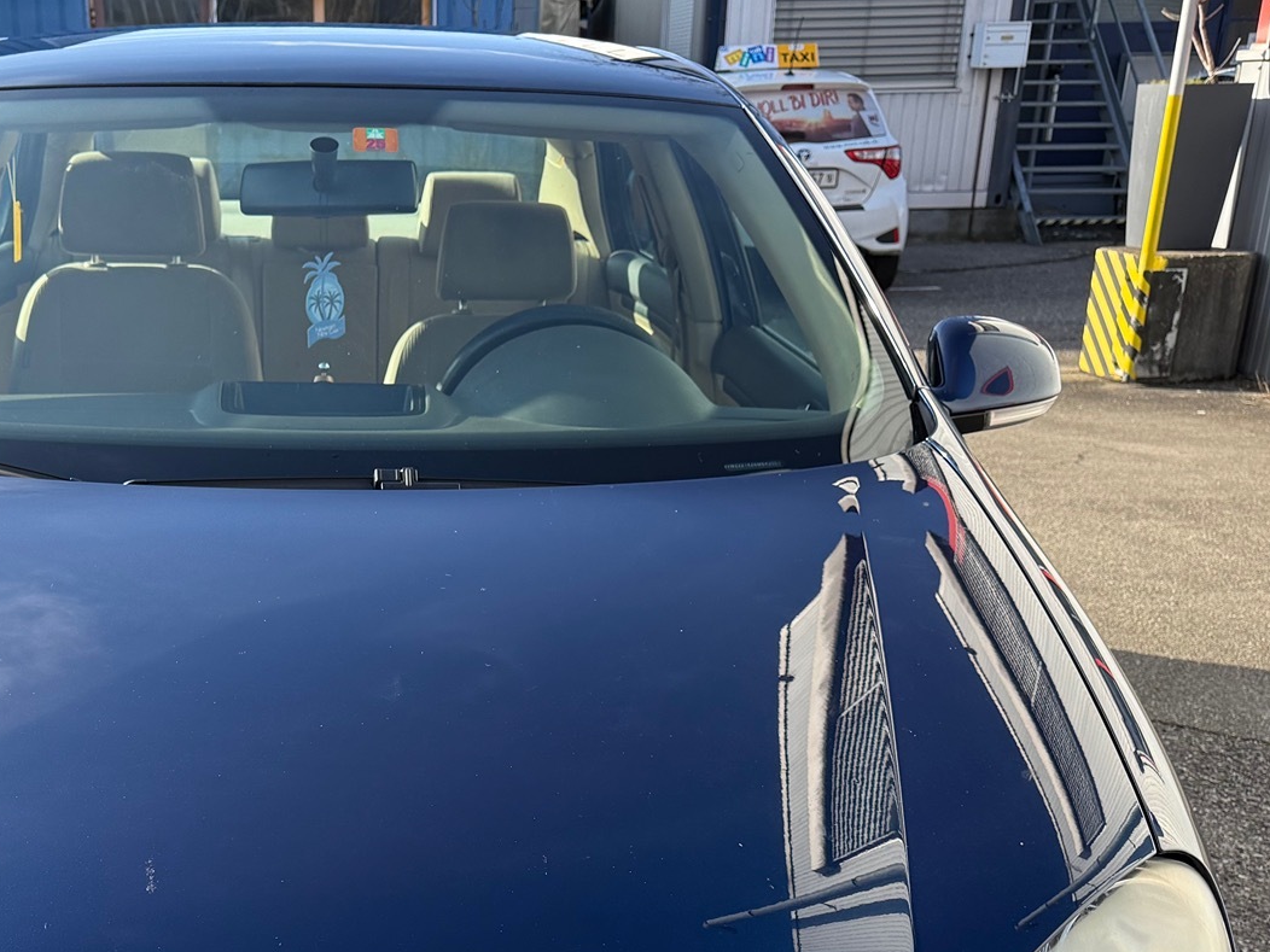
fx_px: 1688
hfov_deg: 40.3
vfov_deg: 29.8
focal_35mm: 46
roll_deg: +1.7
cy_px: 910
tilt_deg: -24.9
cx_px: 349
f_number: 1.78
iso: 100
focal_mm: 6.76
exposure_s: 1/1464
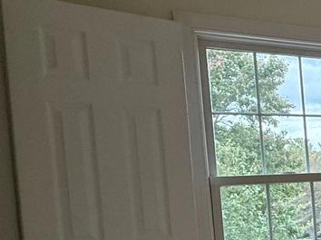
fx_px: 528
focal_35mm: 57
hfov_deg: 22.9
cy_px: 199
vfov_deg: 25.1
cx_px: 545
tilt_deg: -2.0
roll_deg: +2.6
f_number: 2.2
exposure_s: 1/120
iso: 160
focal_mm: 2.22
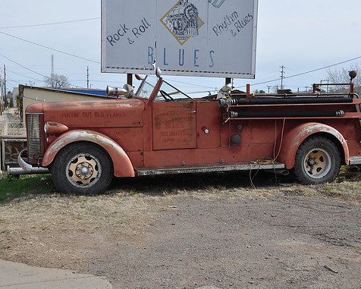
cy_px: 144
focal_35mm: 48
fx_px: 513
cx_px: 190
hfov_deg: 38.8
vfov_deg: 31.5
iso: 200
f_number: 11
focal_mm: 28
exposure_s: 1/125
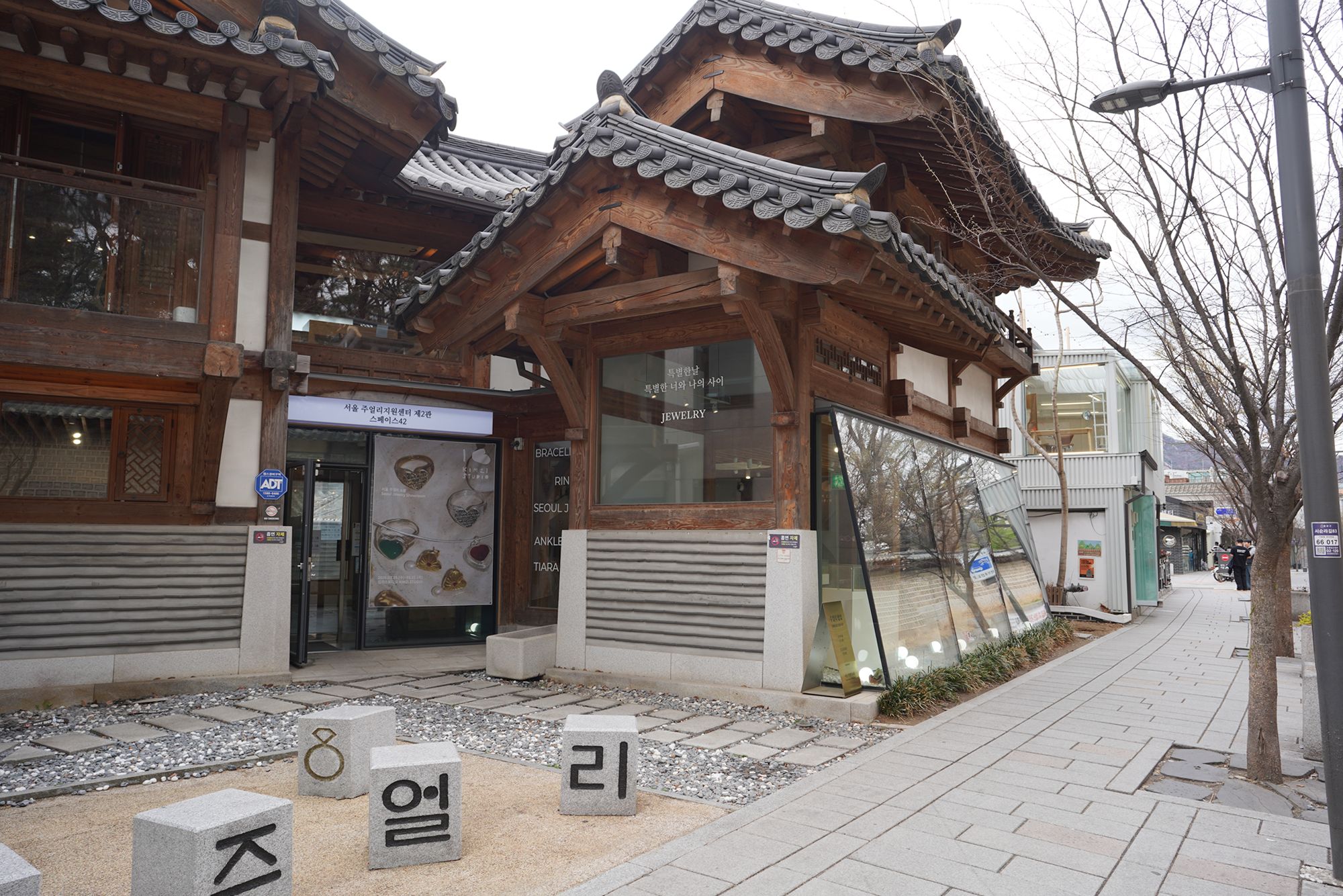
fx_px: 895
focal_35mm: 24
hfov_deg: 73.7
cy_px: 448
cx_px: 672
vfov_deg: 53.1
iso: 100
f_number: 6.3
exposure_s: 1/100
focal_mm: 24
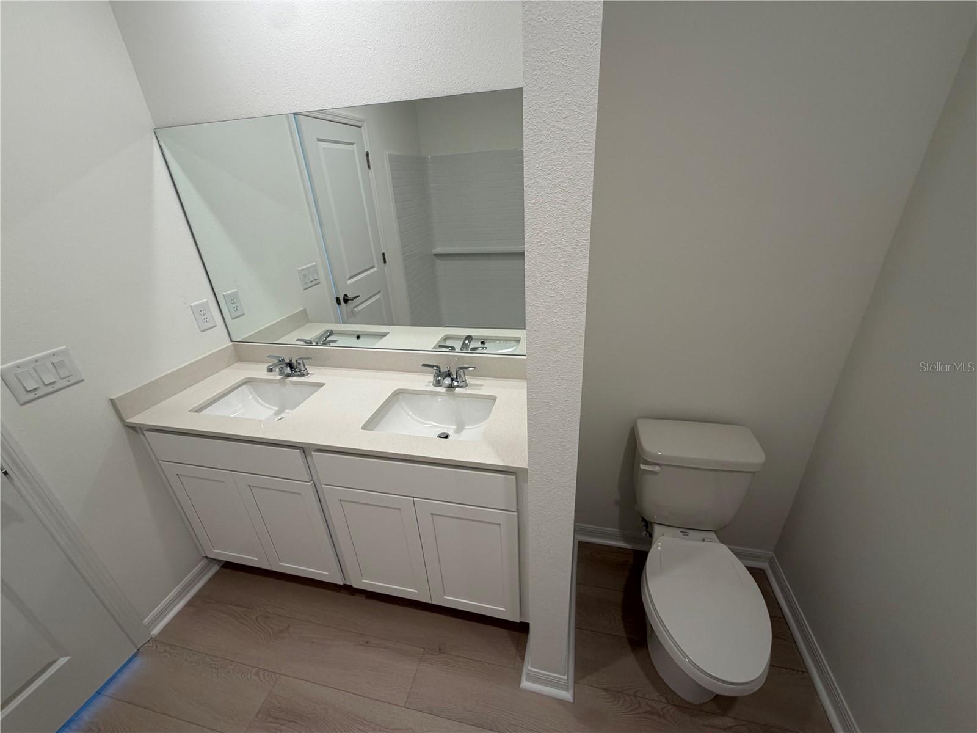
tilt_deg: -24.7
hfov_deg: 102.1
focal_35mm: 14
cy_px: 366
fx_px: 395
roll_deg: +3.3
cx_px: 488
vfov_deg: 85.7
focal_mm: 2.22
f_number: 2.2
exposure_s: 1/120
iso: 125
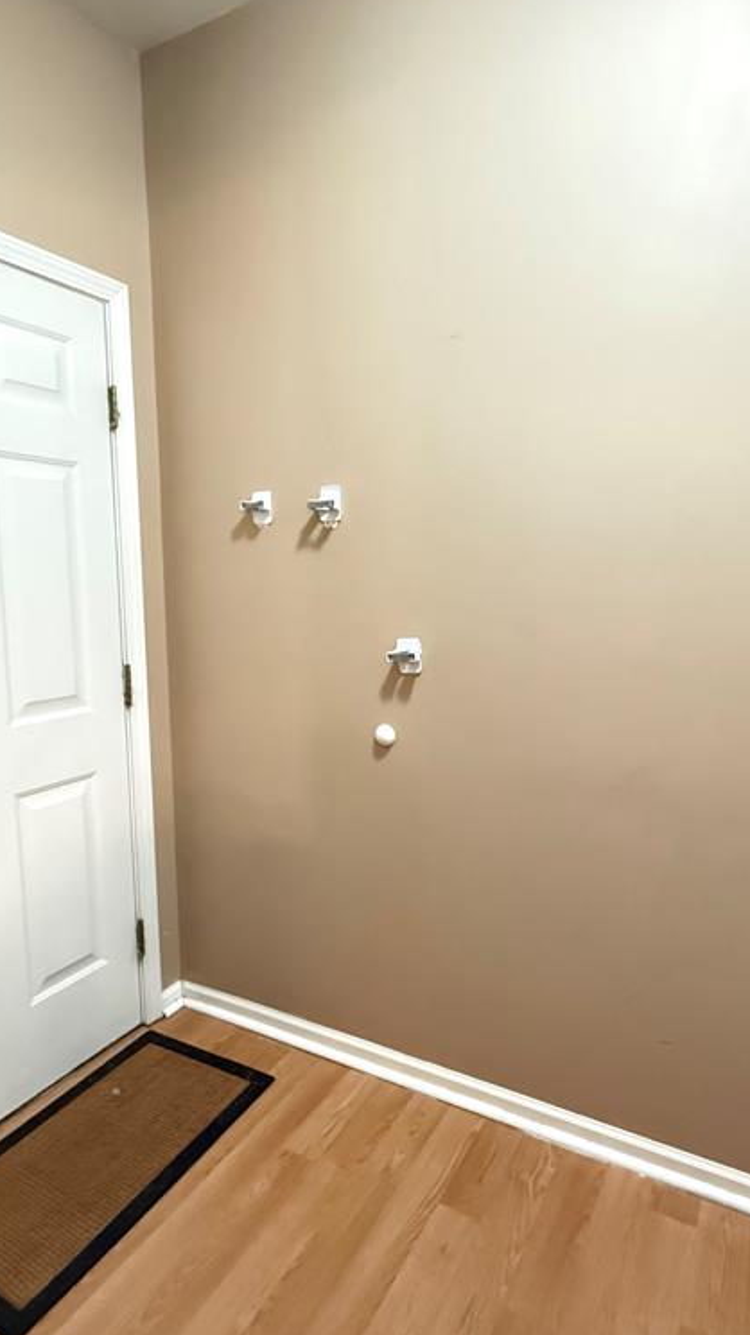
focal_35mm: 21
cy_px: 666
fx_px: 743
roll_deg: +0.6
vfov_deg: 83.9
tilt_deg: -7.0
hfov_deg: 53.5
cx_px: 393
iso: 1600
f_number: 2.2
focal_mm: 2.22
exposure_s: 1/40
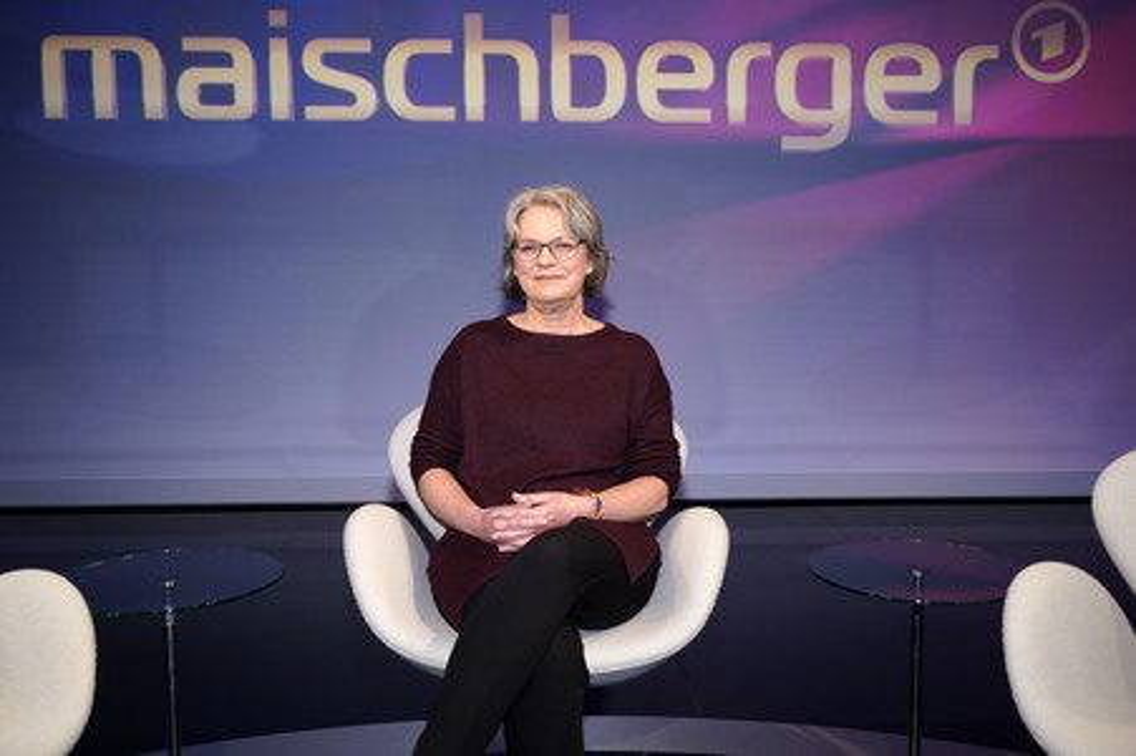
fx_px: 1041
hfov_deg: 57.3
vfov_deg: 39.9
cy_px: 378
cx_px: 568
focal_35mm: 33
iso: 1600
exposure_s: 1/125
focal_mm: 33
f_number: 4.5
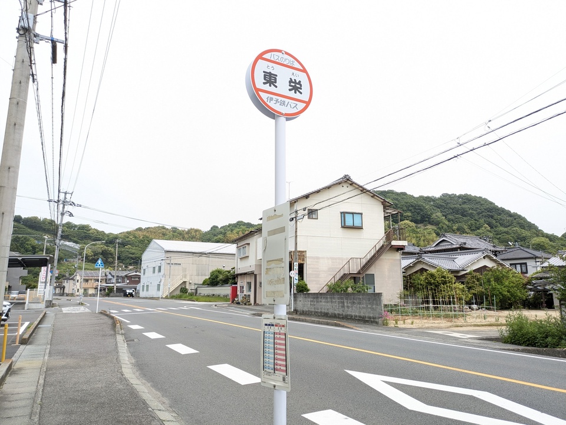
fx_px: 409
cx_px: 283
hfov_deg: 69.4
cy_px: 212
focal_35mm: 25
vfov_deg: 54.9
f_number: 1.89
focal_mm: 5.43
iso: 45
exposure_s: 1/740
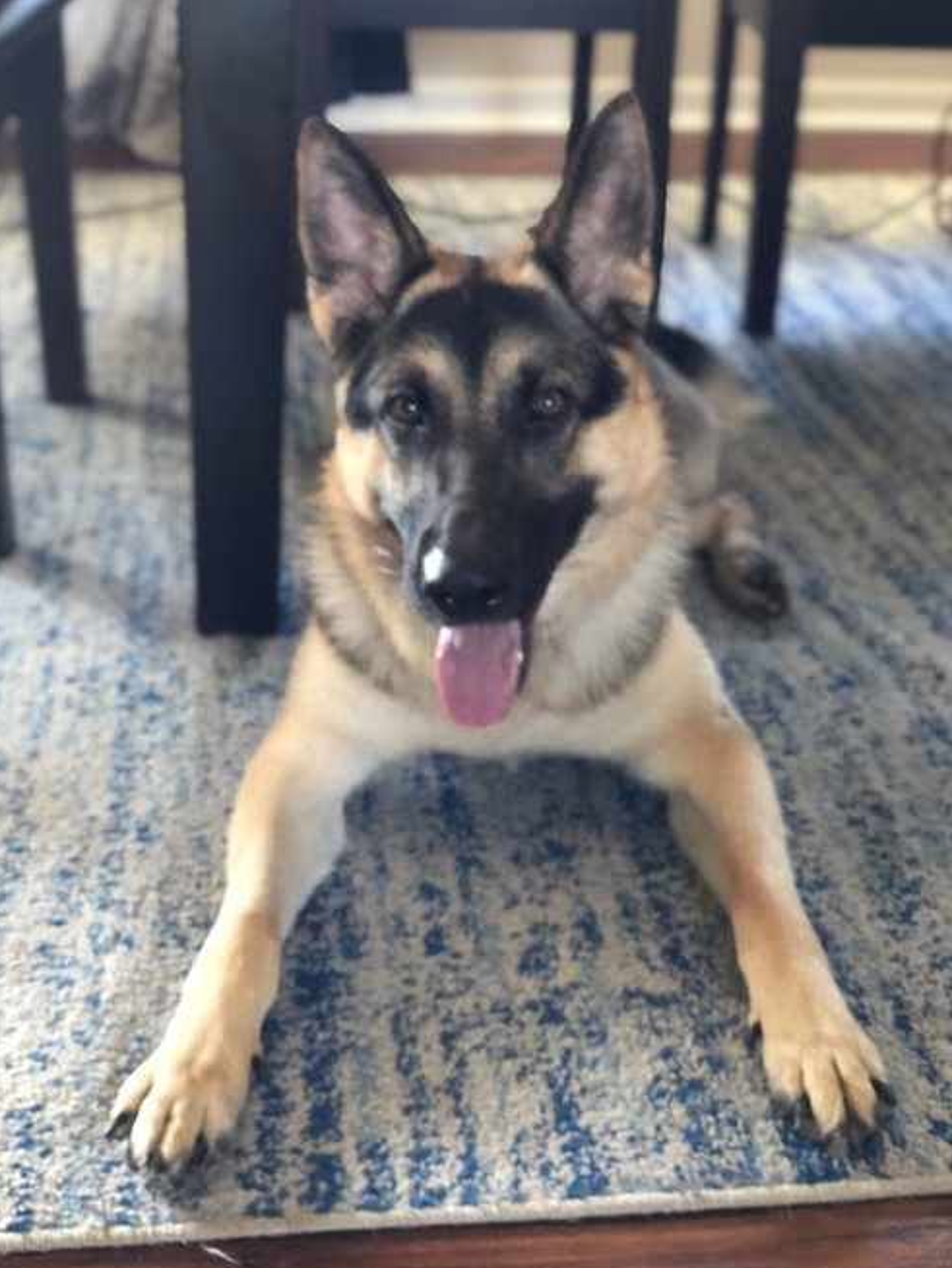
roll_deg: -2.1
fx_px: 1942
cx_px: 475
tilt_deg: -24.3
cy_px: 641
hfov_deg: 27.5
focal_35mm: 53
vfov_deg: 36.2
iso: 160
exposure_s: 1/9
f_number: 2.4
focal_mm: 6
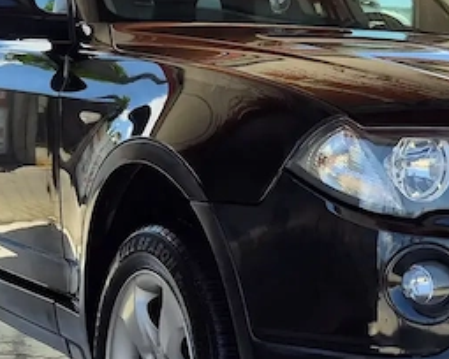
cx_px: 320
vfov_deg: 17.5
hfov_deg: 21.6
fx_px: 1169
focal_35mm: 88
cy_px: 164
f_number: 1.8
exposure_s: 1/998
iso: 25
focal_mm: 5.4
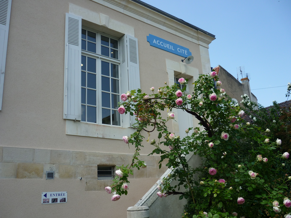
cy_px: 109
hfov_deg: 55.4
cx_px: 146
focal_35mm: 33
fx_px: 277
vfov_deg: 42.9
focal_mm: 5.5
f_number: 2.8
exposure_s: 1/640
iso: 80
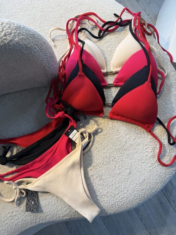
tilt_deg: -81.3
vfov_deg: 71.6
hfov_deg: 56.8
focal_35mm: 24
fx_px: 163
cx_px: 88
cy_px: 118
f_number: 1.78
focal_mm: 6.76
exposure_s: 1/143
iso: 50
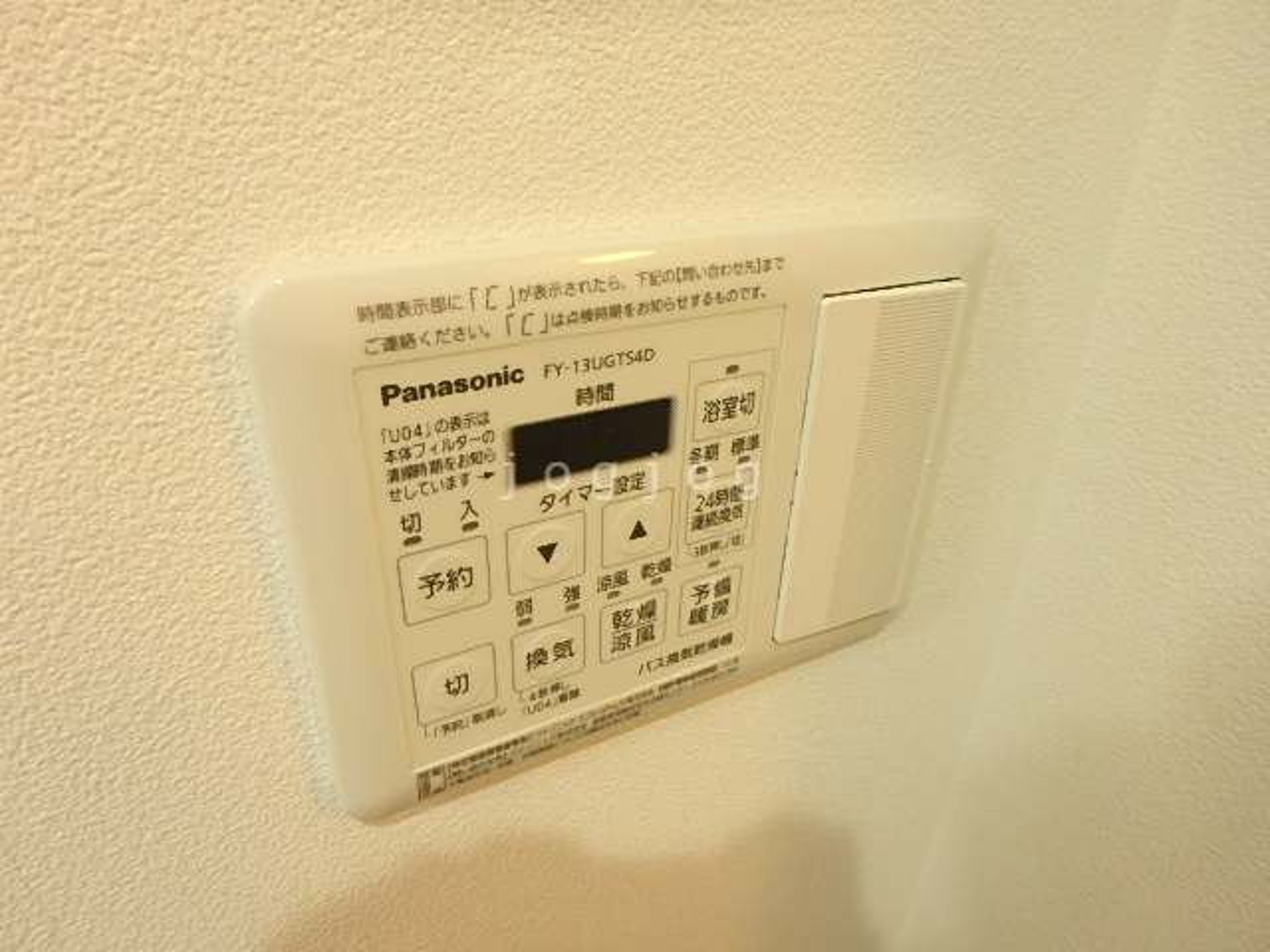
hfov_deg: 79.0
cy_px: 476
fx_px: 770
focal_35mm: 21
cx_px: 635
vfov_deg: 63.4
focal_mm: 3.7
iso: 320
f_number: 3.5
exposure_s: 1/30
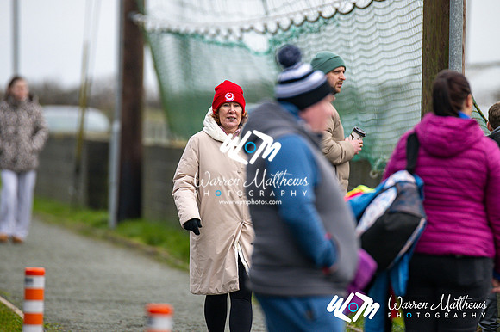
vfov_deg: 3.1
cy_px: 166
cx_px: 250
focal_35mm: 450
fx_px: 6246
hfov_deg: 4.6
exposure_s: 1/1600
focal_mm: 300
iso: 400
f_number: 2.8
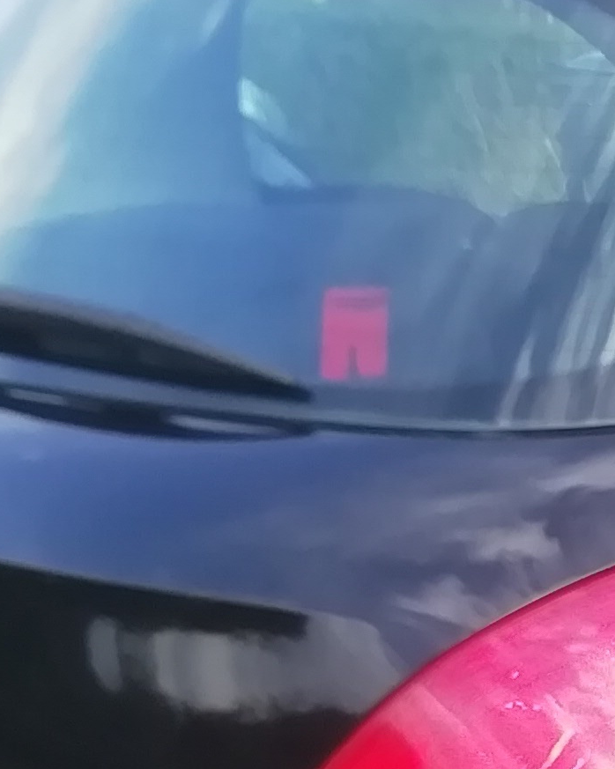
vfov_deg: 15.4
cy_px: 897
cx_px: 942
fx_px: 2754
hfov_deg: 12.1
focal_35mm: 121
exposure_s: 1/318
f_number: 2.2
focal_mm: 3.21
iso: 50
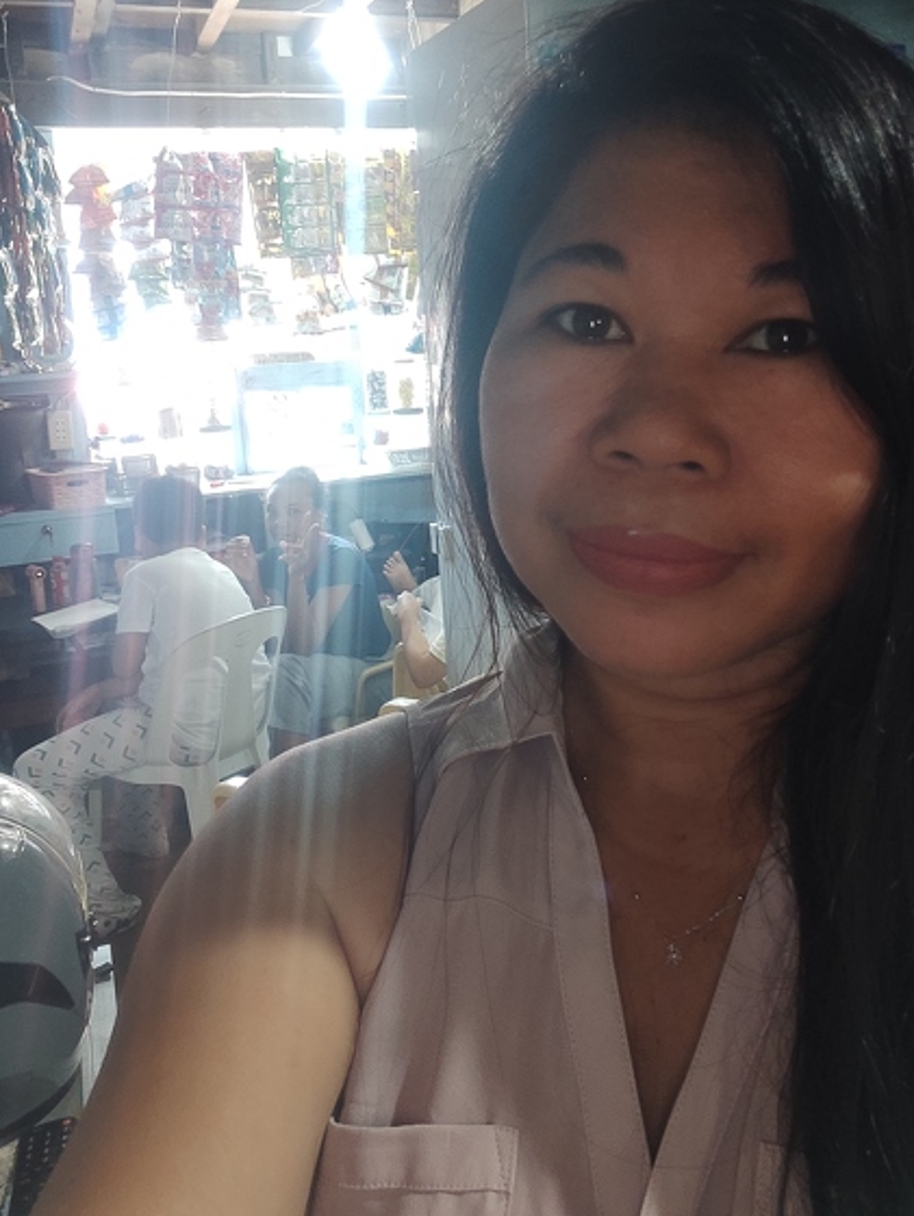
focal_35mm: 25
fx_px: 879
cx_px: 478
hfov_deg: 54.9
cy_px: 530
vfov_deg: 69.1
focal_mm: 3.5
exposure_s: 1/30
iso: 140
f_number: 2.45
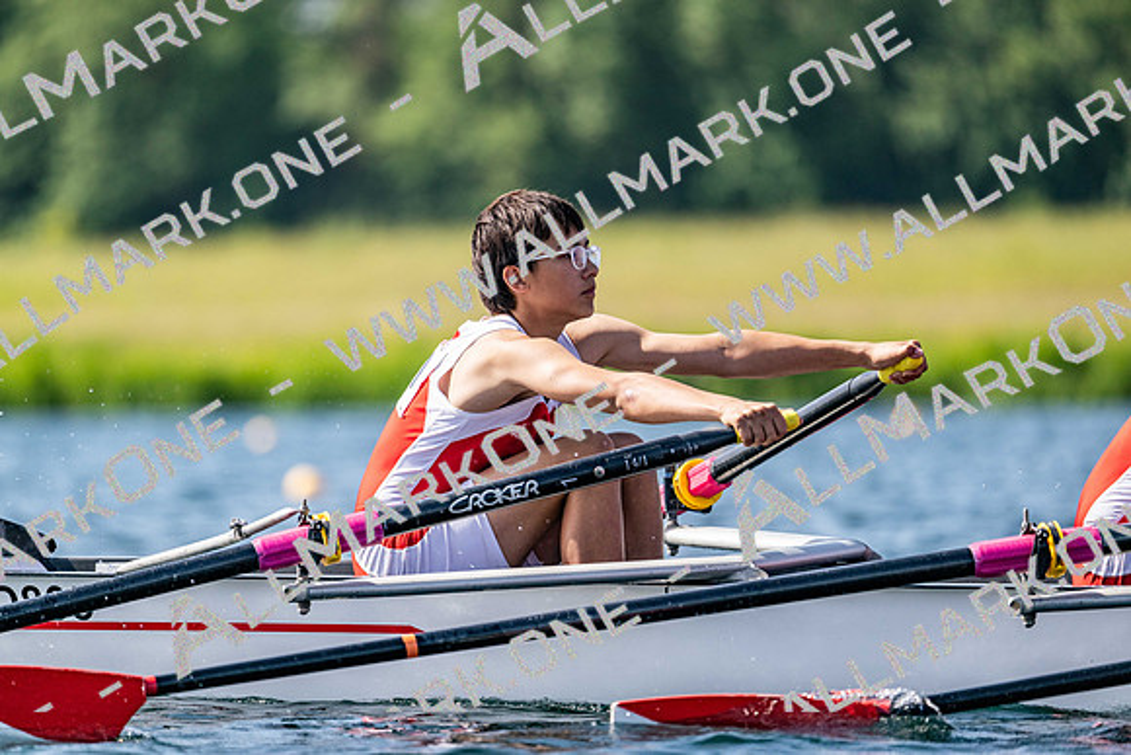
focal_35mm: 400
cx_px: 566
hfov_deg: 5.2
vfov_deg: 3.4
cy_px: 378
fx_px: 12569
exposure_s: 1/2500
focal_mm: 400
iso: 320
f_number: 4.5
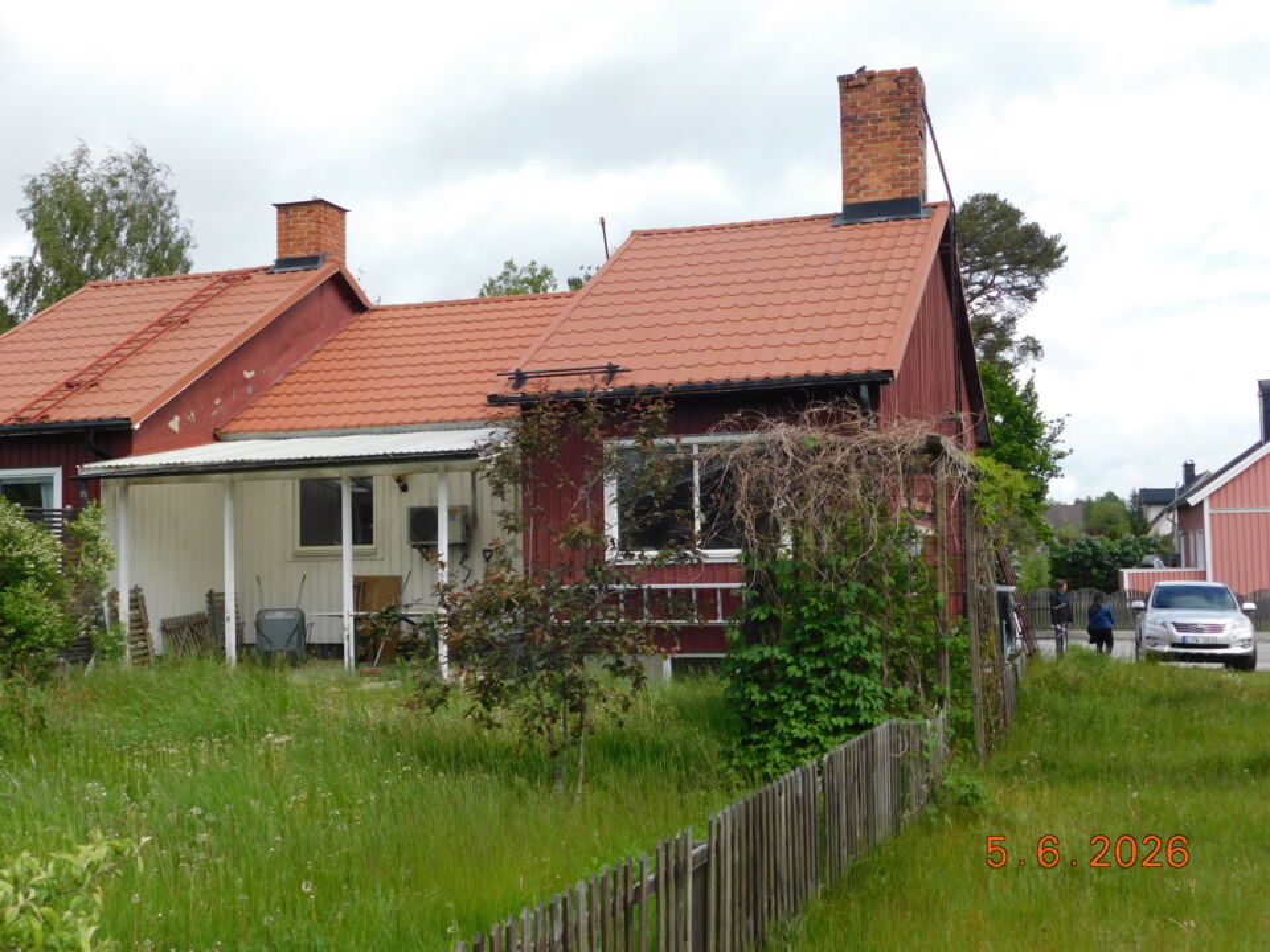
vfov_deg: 36.0
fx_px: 1468
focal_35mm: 40
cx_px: 635
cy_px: 476
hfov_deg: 46.8
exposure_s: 1/640
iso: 125
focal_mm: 7.1
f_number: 3.6
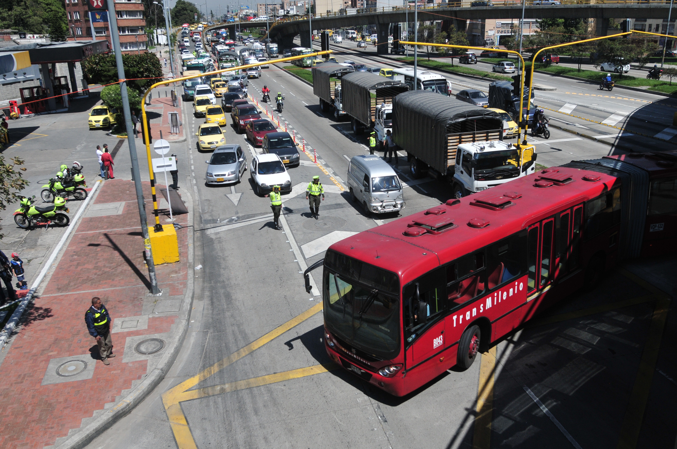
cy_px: 224
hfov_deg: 62.0
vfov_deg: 43.5
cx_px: 338
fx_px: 563
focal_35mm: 30
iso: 500
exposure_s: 1/8000
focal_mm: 20
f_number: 3.5
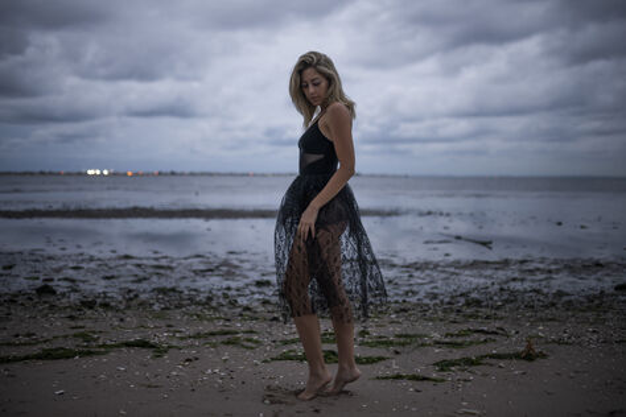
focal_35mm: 35
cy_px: 208
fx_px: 609
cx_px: 313
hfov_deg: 54.4
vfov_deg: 37.9
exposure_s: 1/60
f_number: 1.4
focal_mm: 35
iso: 320
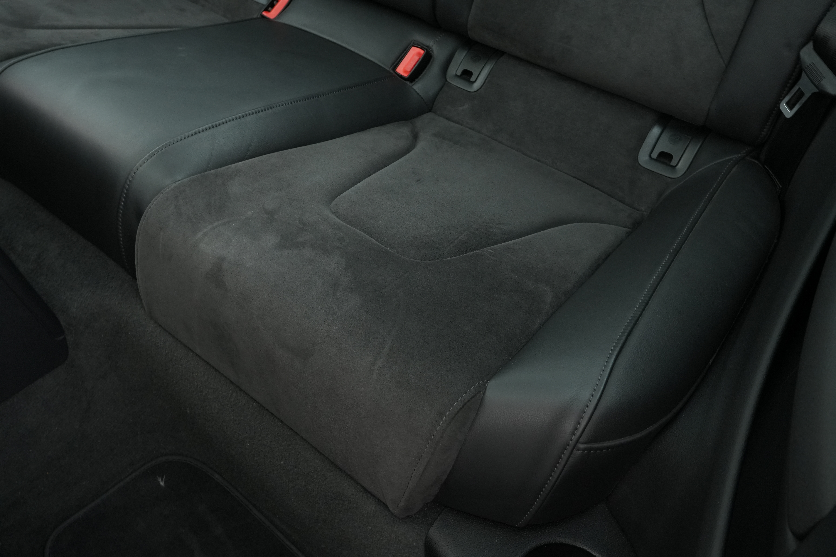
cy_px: 278
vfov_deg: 47.9
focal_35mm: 27
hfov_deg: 67.4
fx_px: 627
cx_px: 418
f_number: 8
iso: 1000
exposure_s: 1/20
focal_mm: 18
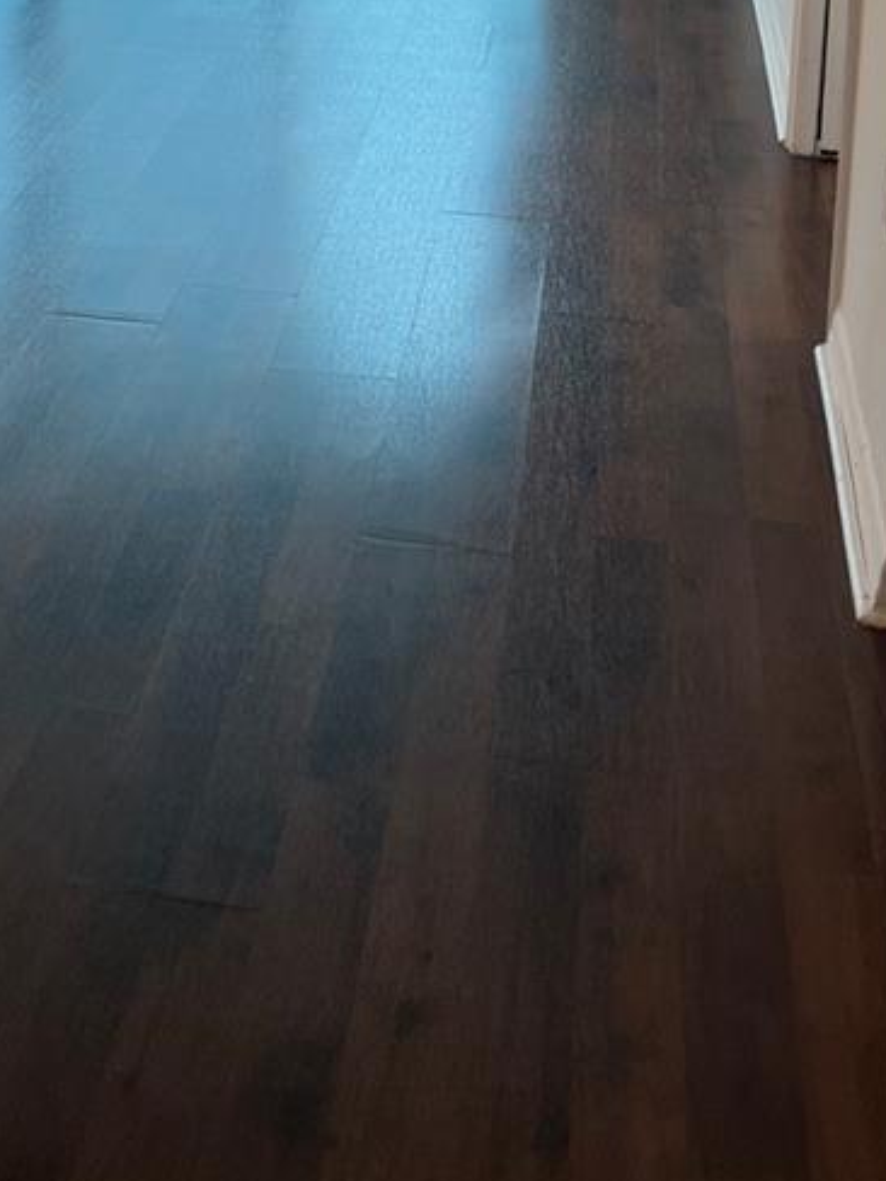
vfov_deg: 28.0
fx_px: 2184
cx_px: 225
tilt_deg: -14.1
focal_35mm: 64
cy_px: -61
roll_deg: +0.7
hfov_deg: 22.7
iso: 64
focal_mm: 5.7
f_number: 1.5
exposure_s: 1/120
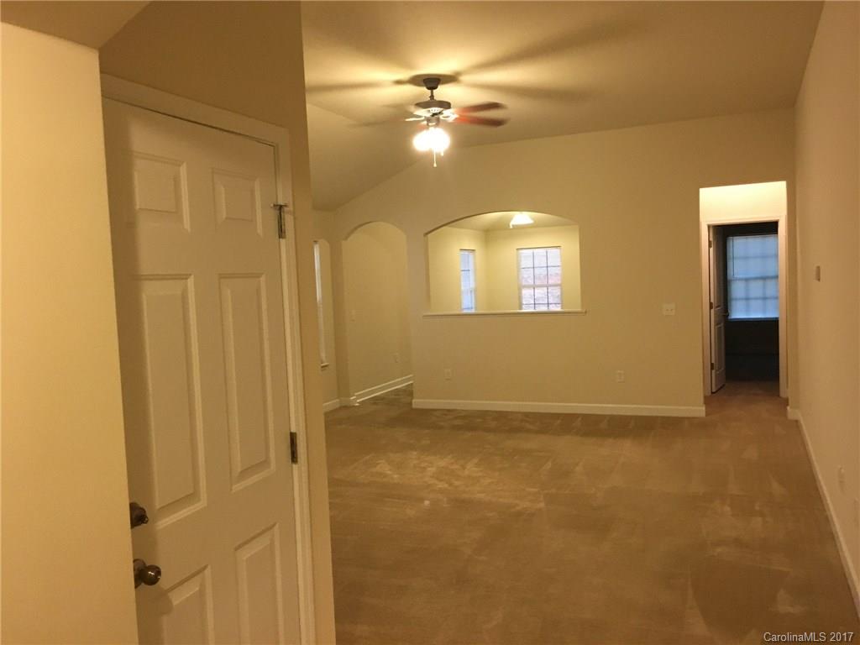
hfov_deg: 61.7
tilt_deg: -2.6
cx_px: 430
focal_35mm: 29
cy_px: 322
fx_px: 720
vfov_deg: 48.2
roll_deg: +2.3
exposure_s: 1/30
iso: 160
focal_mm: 4.15
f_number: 2.2
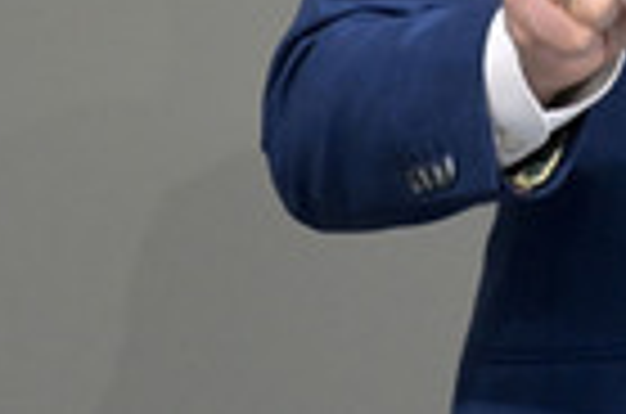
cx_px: 835
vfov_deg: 0.9
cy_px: -252
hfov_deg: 1.3
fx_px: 27117
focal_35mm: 1563
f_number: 5.6
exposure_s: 1/320
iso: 10000
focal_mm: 480
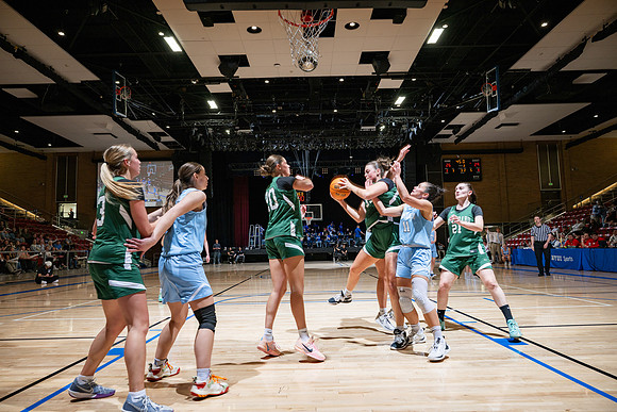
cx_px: 308
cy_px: 206
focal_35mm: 24
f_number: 4.5
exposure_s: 1/125
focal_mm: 24
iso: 80
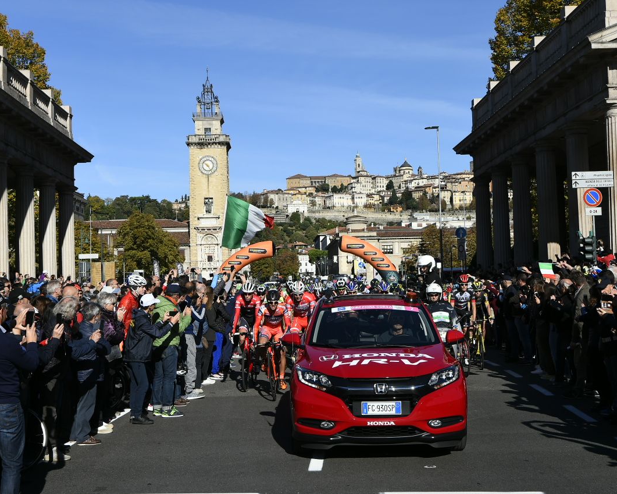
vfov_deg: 29.7
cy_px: 248
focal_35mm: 51
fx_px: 931
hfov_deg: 36.7
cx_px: 304
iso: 320
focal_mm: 45
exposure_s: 1/1250
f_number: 8
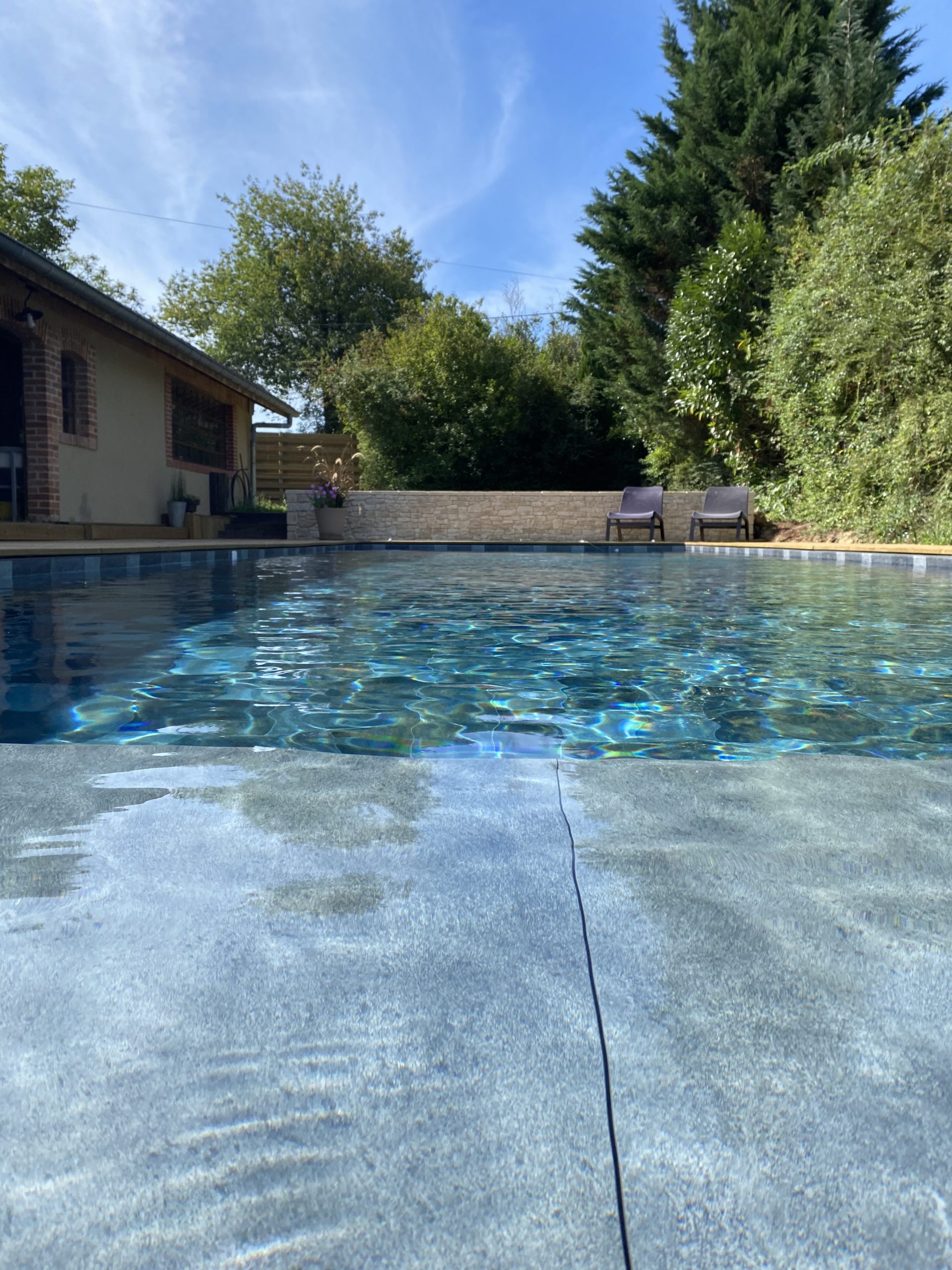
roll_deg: +0.3
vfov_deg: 67.3
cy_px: 635
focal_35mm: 26
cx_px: 476
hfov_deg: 53.1
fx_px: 953
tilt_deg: -4.3
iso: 32
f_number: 1.8
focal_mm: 4.25
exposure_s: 1/1898
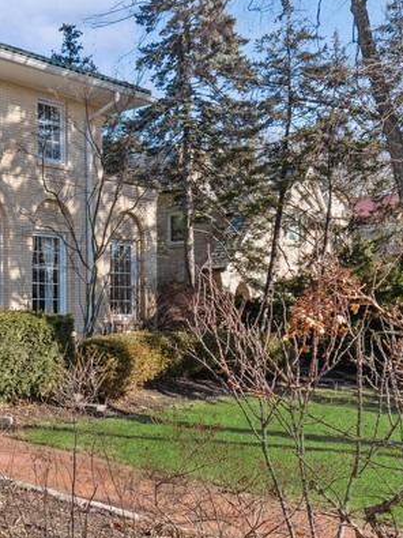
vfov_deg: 40.6
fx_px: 714
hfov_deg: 27.5
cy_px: 169
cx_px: -86
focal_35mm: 46
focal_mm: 14
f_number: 9
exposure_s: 1/400
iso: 200
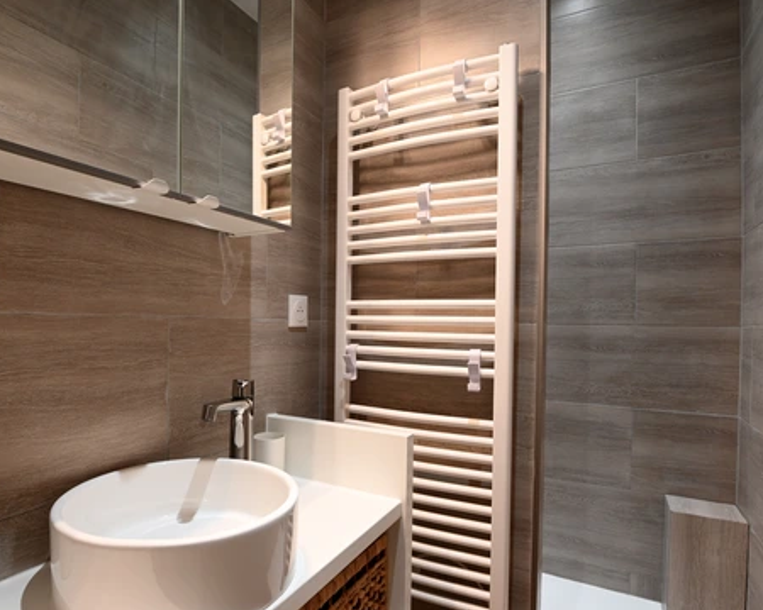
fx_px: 452
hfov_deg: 80.1
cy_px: 331
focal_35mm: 20
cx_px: 339
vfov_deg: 68.0
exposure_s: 1/2
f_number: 11
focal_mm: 16
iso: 200
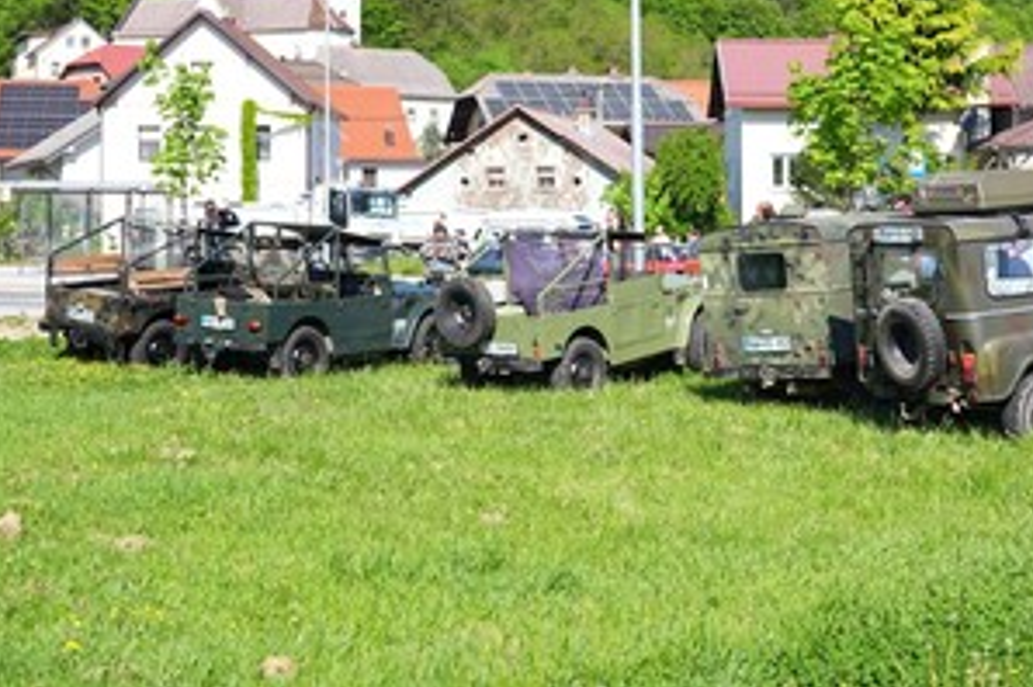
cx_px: 593
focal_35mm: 65
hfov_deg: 30.9
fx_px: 1863
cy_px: 170
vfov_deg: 20.7
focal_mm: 43
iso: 250
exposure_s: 1/1250
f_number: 4.5
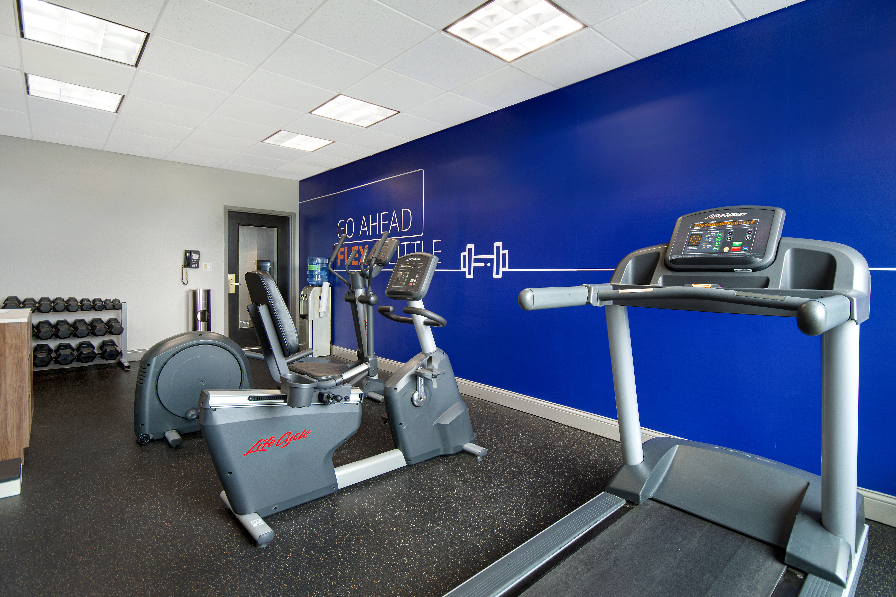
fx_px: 448
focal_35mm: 18
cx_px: 448
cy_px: 298
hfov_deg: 90.0
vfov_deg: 67.4
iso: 250
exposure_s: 1/20
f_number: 7.1
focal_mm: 12
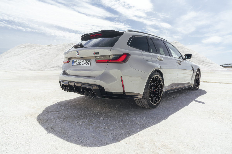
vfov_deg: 55.1
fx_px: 148
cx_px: 116
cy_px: 77
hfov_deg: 76.1
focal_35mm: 23
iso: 100
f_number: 3.2
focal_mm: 23
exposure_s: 1/640
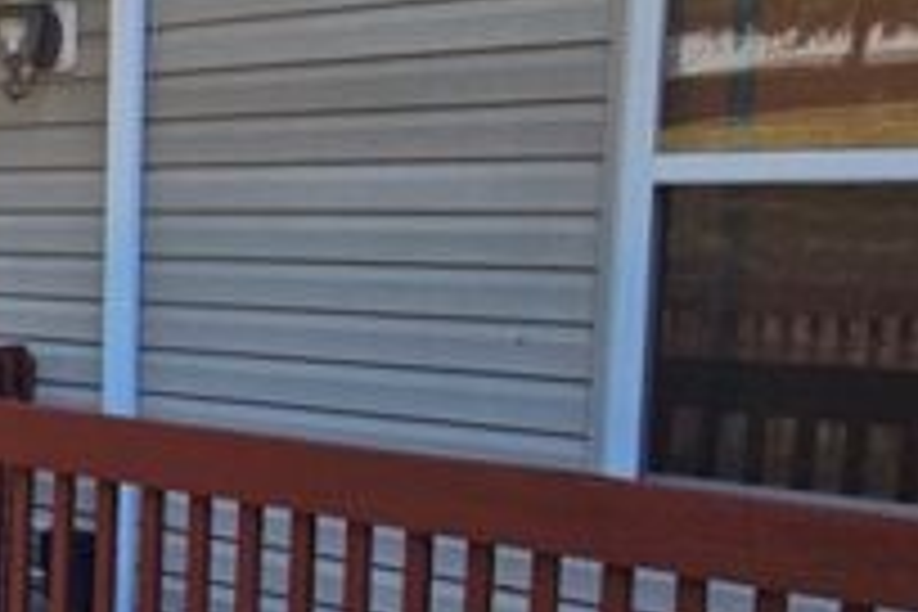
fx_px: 1351
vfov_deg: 25.5
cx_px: -630
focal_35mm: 53
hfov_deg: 23.9
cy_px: 328
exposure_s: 1/845
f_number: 2.2
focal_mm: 2.2
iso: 50
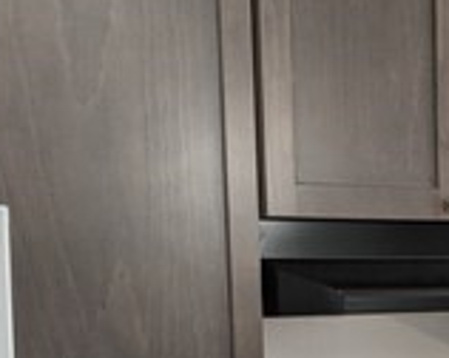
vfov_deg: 13.8
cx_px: 418
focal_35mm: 107
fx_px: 1420
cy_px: 469
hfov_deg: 17.7
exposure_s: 1/24
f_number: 1.8
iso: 62
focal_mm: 4.44
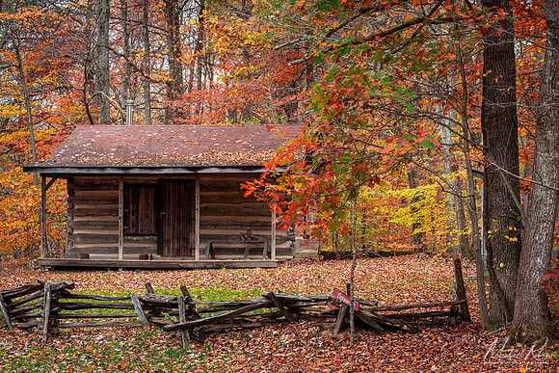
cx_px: 280
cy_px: 186
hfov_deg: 18.3
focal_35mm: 112
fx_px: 1739
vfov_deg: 12.2
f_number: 13
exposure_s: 1/4
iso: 100
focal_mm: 112
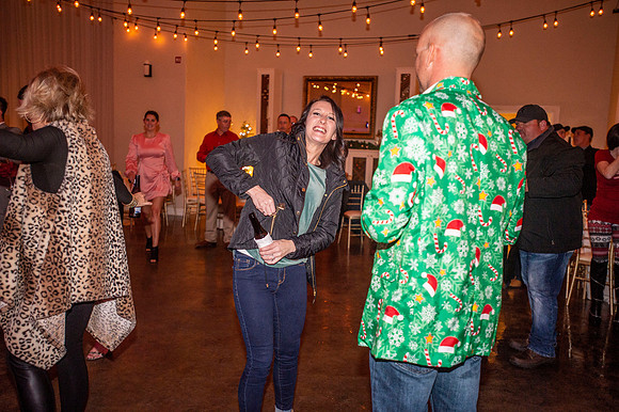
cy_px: 206
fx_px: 601
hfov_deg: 54.5
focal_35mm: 35
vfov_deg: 37.8
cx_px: 310
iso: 1600
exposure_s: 1/60
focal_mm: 35
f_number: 2.8
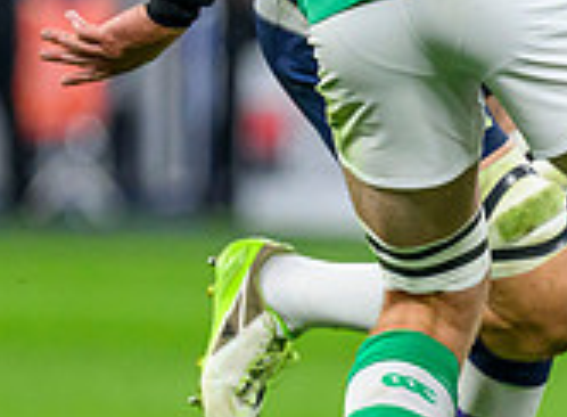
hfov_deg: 1.0
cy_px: 246
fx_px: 32979
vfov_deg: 0.7
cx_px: 1162
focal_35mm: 2028
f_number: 4
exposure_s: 1/2000
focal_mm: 400
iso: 3200
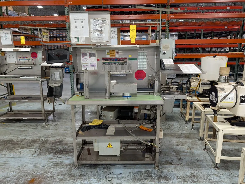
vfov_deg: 56.9
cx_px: 122
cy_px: 92
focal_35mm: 24
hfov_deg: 71.5
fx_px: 170
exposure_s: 1/522
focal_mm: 6.9
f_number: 1.68
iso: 984
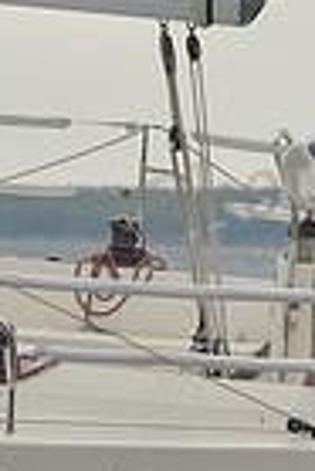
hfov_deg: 2.4
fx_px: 7658
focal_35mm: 585
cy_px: 383
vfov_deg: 3.5
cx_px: -32
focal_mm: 140
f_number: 5
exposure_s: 1/640
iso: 200
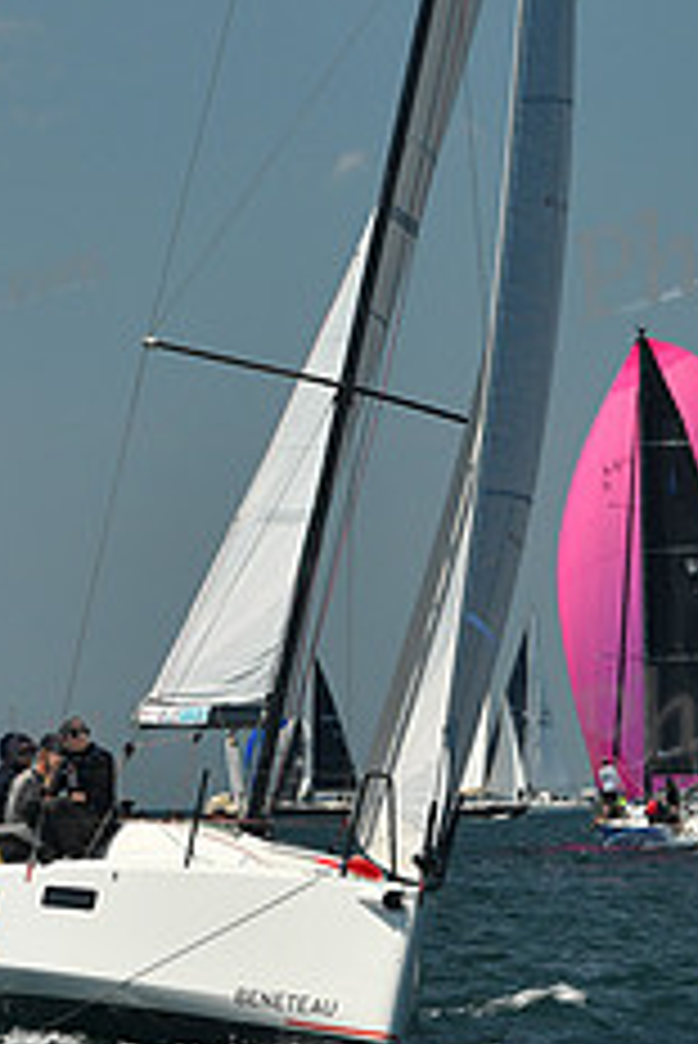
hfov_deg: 4.2
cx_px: 340
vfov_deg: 6.3
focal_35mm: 325
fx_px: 9437
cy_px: 36
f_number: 8
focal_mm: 130
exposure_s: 1/640
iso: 320
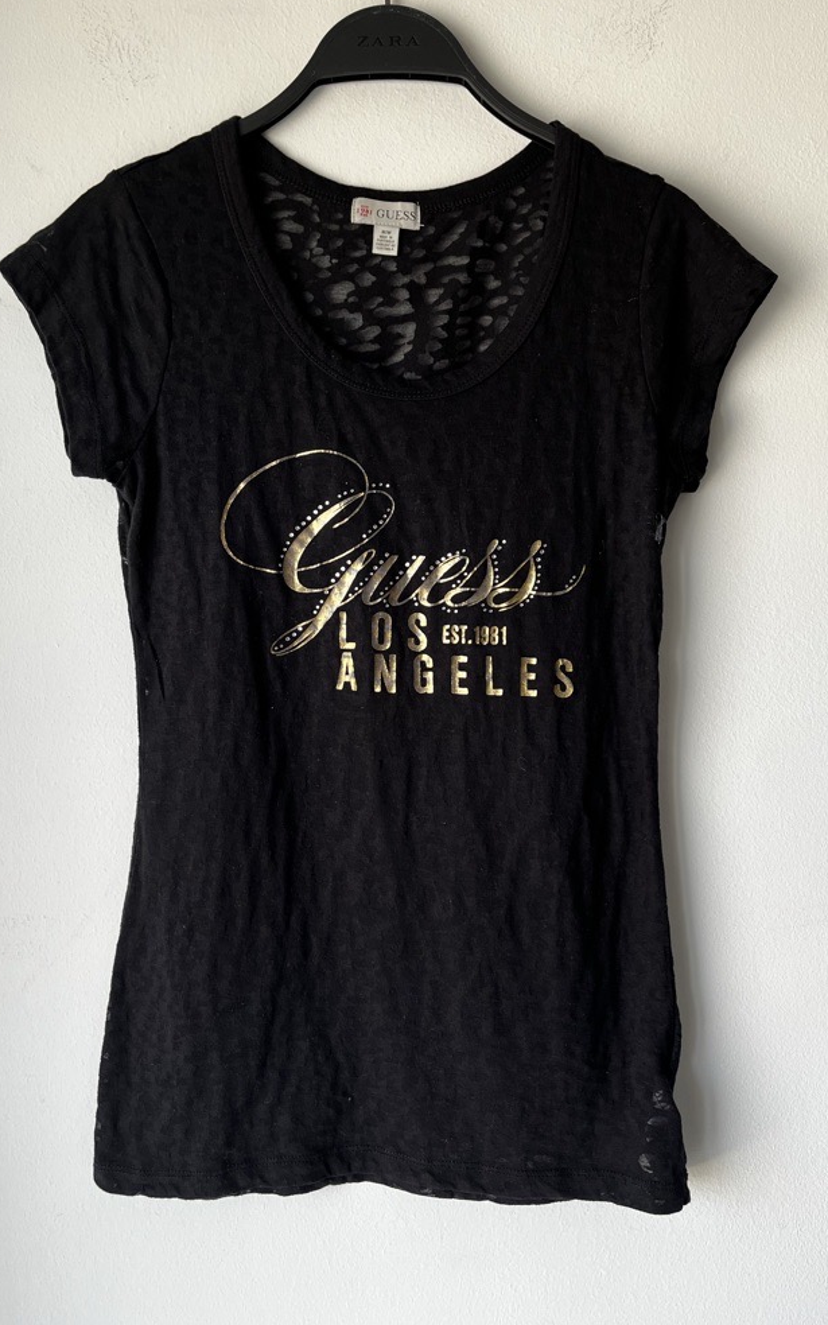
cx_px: 420
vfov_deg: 66.5
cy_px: 653
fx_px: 1011
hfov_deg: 44.5
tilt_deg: -3.8
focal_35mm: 28
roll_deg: +4.4
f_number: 1.6
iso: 50
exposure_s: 1/121
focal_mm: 5.1
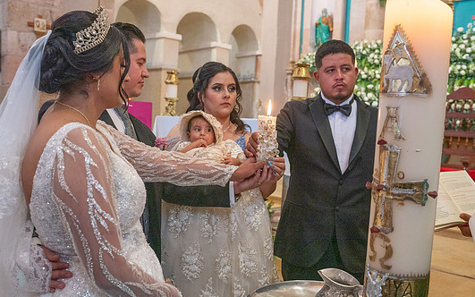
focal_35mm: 39
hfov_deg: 50.4
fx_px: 505
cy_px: 168
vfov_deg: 32.7
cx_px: 235
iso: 2500
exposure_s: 1/100
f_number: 5
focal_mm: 35
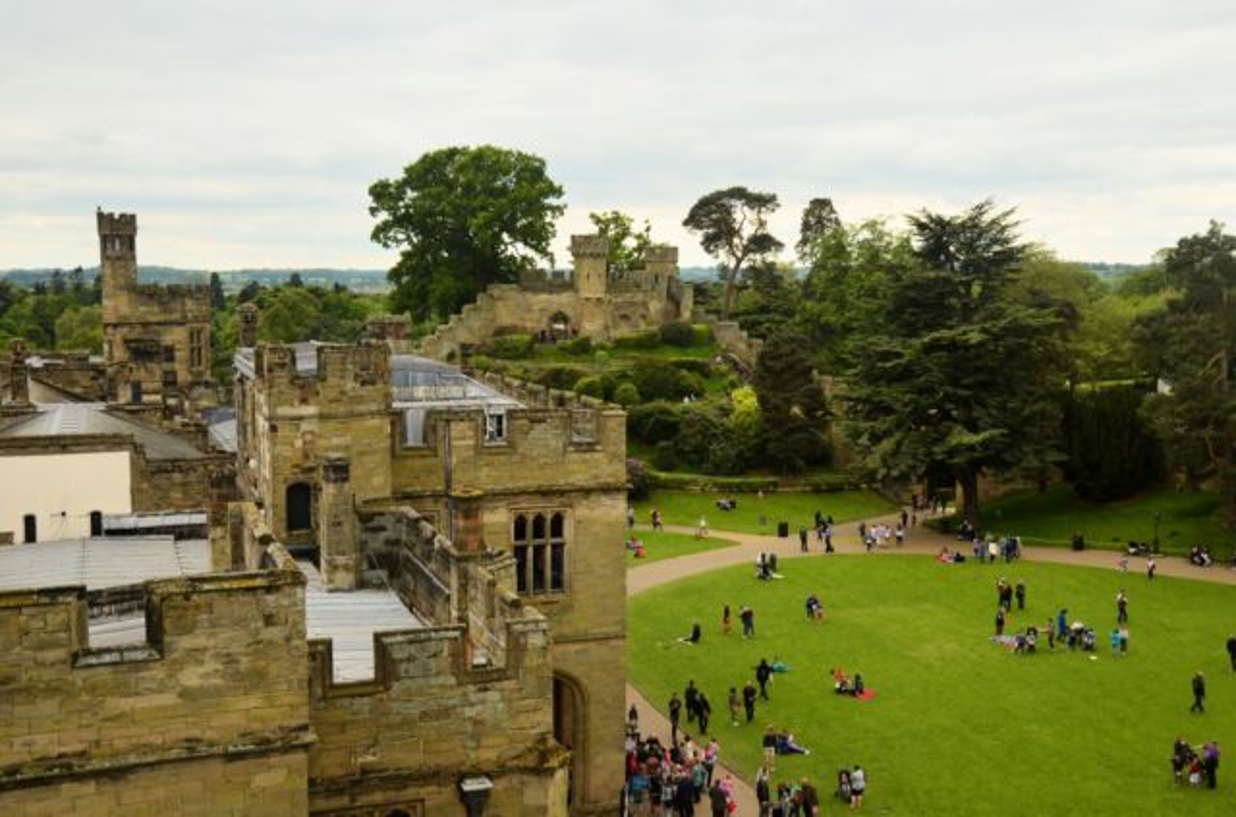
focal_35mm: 39
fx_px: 1335
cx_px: 618
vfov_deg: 34.0
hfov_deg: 49.7
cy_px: 408
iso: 200
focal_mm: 26
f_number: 4
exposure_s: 1/640
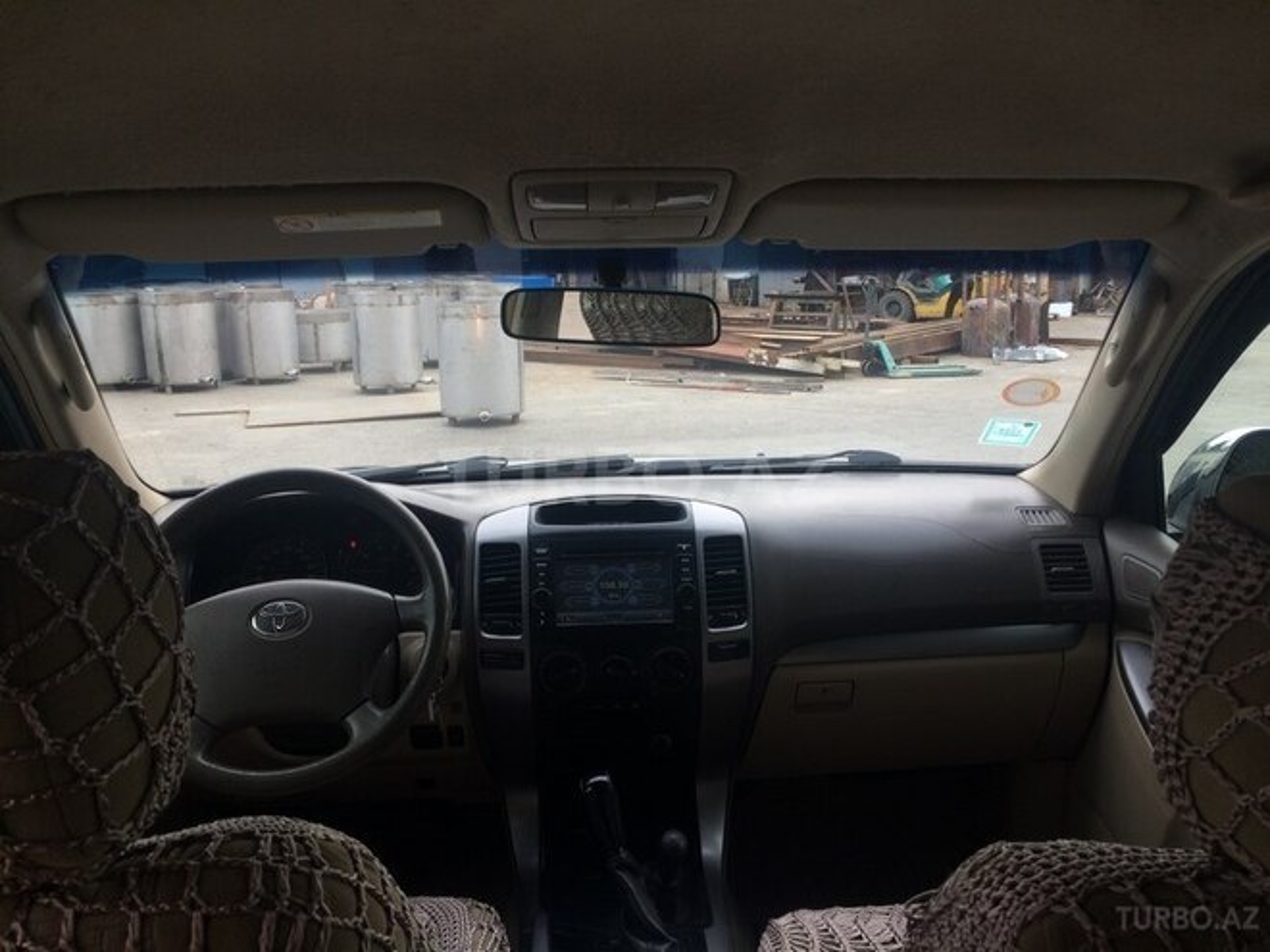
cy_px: 476
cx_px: 635
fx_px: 1064
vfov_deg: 48.2
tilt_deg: -12.9
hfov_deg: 61.7
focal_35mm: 29
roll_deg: +0.5
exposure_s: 1/211
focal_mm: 4.15
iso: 32
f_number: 2.2
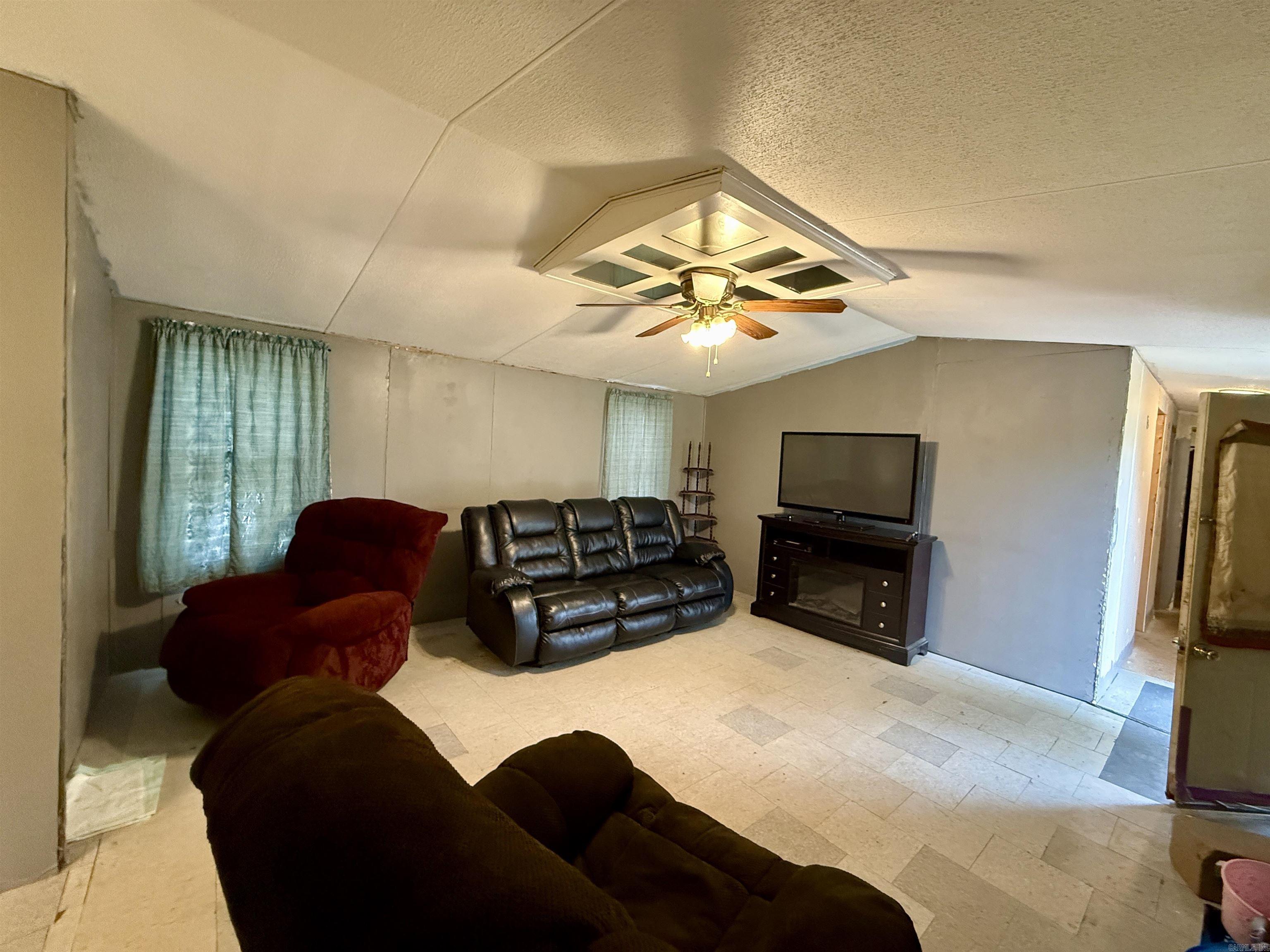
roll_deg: -3.3
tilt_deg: -2.5
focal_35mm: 14
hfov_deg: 102.1
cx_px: 635
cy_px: 476
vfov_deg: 85.7
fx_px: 514
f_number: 2.2
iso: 640
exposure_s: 1/60
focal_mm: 2.22
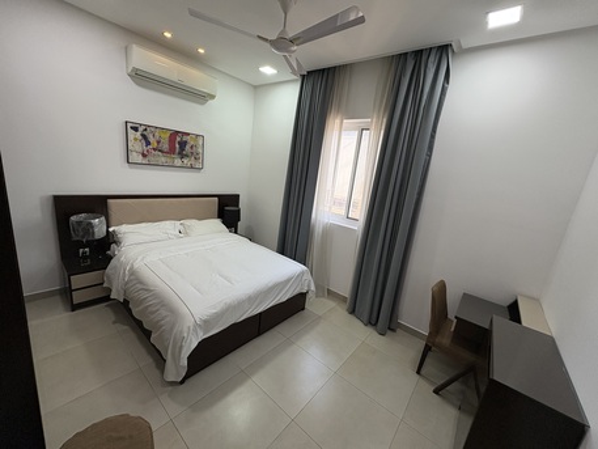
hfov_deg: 102.0
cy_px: 224
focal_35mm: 14
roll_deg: -7.8
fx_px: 242
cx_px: 299
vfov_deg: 85.7
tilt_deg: -12.7
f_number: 2.2
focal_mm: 2.22
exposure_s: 1/100
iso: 125
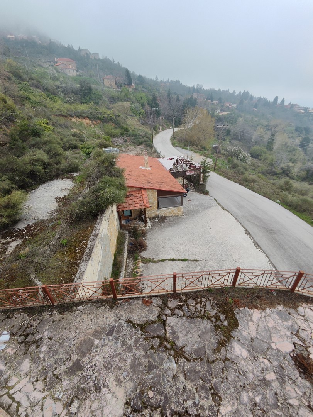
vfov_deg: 94.5
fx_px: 193
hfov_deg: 78.1
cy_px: 208
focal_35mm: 16
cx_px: 156
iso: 50
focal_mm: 1.65
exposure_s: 1/268
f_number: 2.2
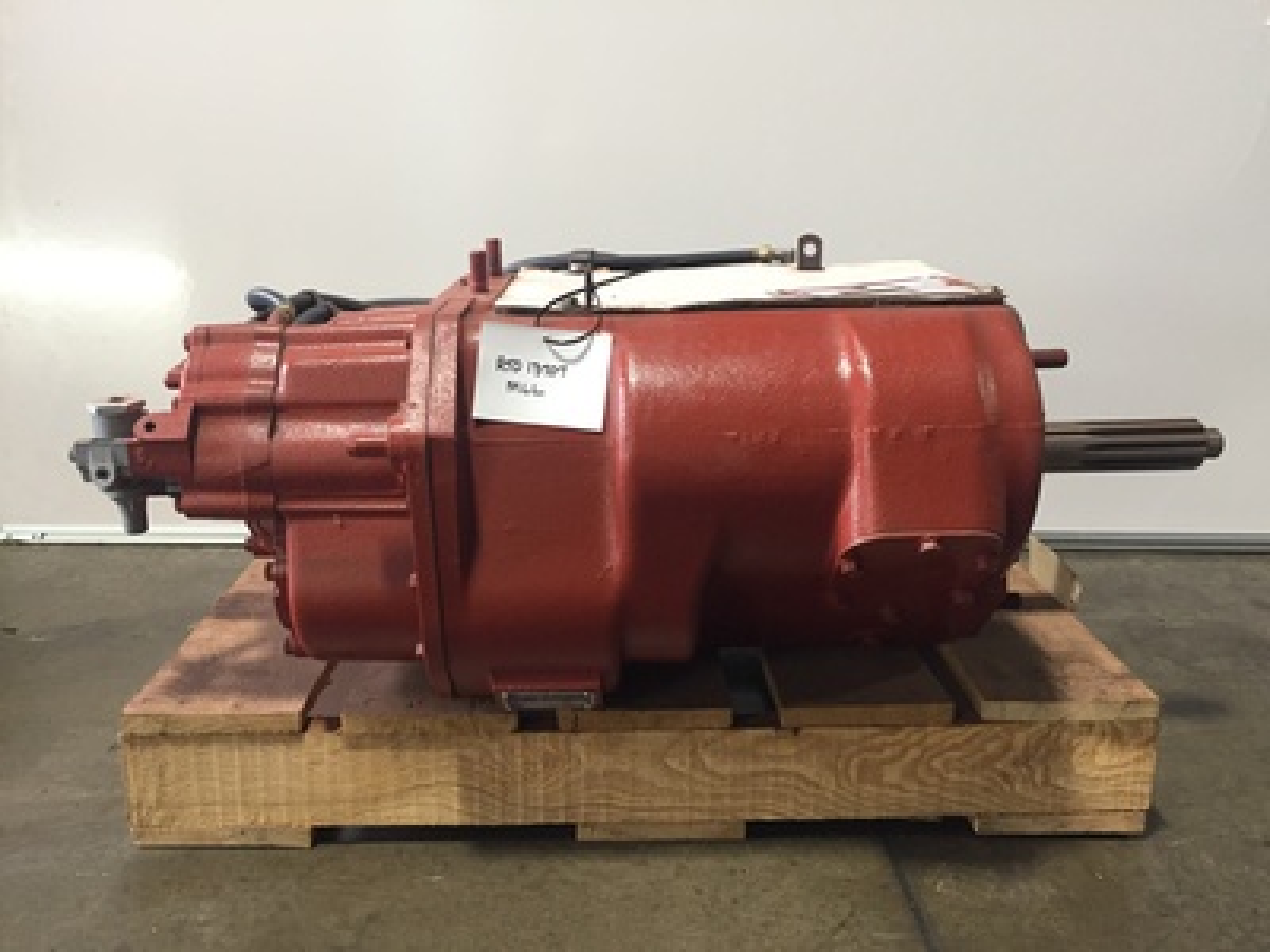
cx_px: 635
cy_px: 476
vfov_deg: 48.2
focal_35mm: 29
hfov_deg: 61.7
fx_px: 1064
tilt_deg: -15.2
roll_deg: -0.9
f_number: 2.2
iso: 160
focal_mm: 4.15
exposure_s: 1/30
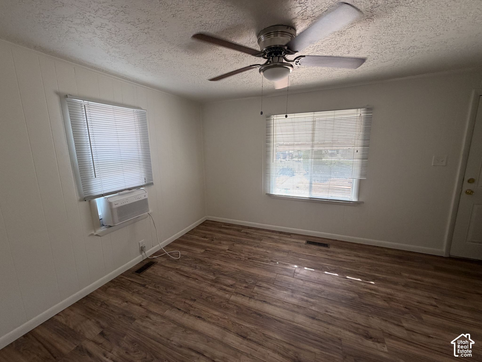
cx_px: 241
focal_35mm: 14
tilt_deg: -9.7
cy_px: 181
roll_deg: +1.8
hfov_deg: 102.1
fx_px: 195
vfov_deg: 85.7
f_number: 2.2
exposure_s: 1/121
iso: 160
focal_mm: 2.22
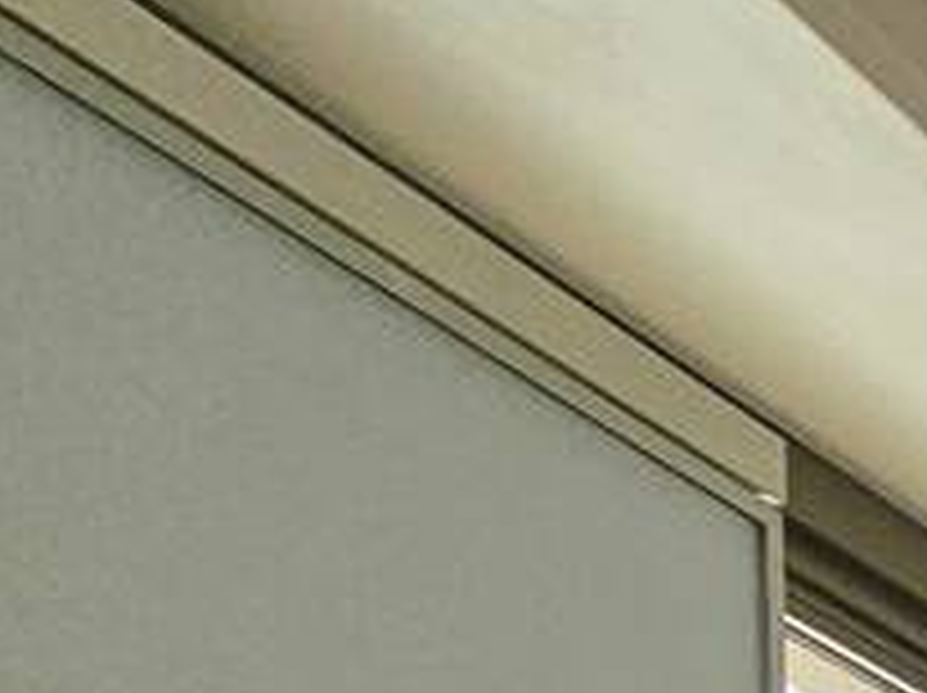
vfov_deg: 12.3
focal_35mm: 91
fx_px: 2434
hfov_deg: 12.1
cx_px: 2650
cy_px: 1732
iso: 80
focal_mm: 2.2
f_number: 2.2
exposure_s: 1/1000
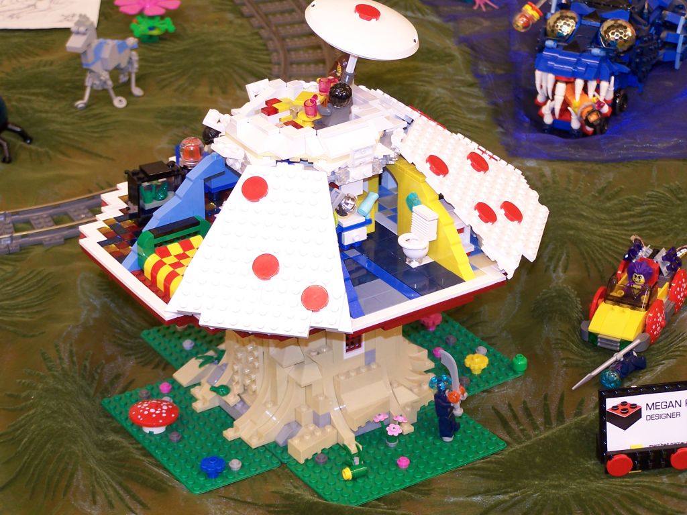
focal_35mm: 105
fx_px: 2084
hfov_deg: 18.7
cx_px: 344
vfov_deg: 14.1
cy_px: 258
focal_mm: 17.5
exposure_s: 1/4
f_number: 3.2
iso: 80
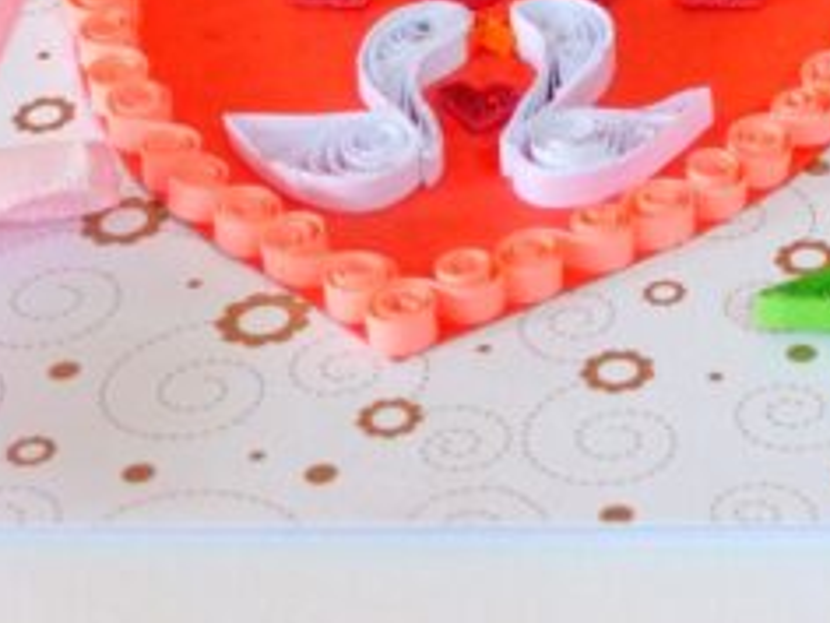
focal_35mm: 112
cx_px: 865
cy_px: 11
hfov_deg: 17.1
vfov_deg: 13.1
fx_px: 2685
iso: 400
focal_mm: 7.8
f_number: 2.8
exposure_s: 1/25
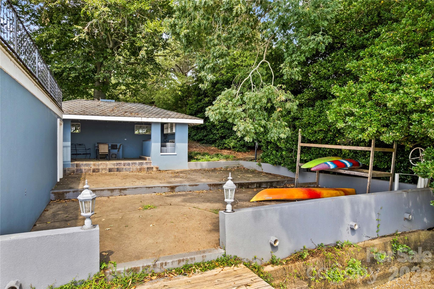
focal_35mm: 22
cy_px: 144
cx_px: 217
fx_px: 265
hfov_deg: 78.6
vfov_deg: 57.2
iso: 100
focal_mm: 8.38
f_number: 2.8
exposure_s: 1/200
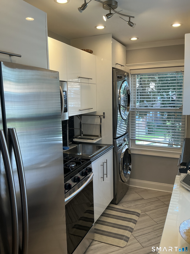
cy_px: 127
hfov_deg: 49.7
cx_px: 95
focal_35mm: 28
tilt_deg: -9.5
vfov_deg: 63.4
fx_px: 205
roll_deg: +1.5
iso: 32
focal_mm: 3
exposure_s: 1/120
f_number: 1.8
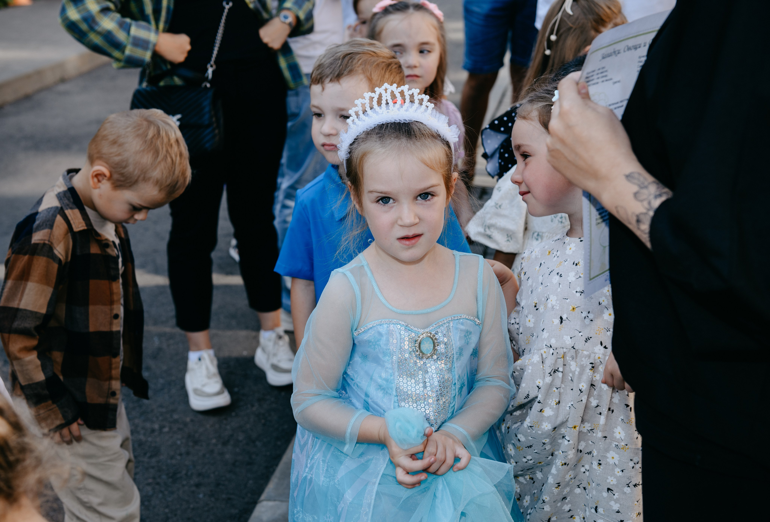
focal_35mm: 52
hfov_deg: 37.7
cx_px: 364
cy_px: 270
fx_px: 1128
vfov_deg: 26.1
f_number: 5
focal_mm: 50
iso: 100
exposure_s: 1/160
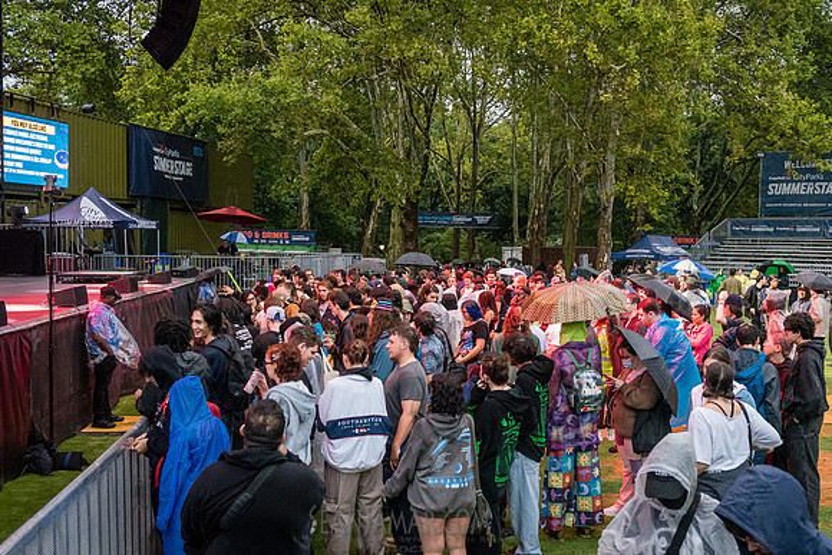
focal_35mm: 39
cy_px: 302
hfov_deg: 49.1
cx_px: 460
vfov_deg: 34.0
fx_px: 908
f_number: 3.5
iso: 5000
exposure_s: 1/400
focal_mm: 32
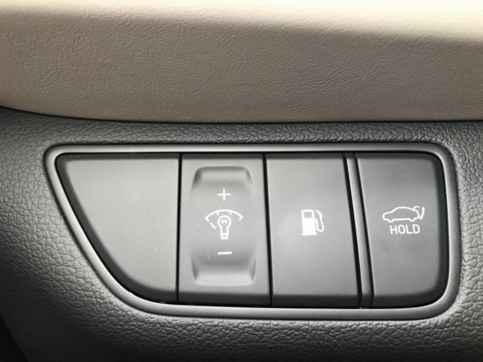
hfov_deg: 63.4
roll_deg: -0.8
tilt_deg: -7.8
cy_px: 181
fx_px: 391
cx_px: 242
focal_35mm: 28
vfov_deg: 49.7
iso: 32
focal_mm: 3.99
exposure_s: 1/30
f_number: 1.8
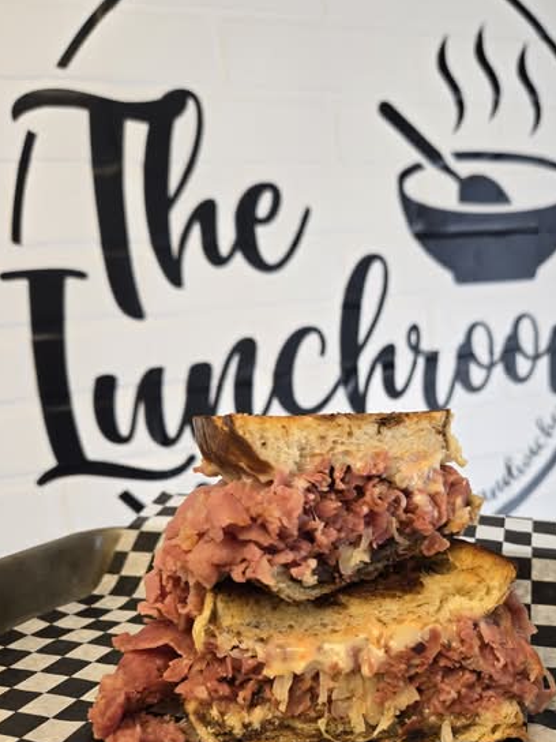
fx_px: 664
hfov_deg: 44.8
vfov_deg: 58.1
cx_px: 368
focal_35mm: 31
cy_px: 428
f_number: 1.8
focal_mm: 5.4
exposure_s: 1/120
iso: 80
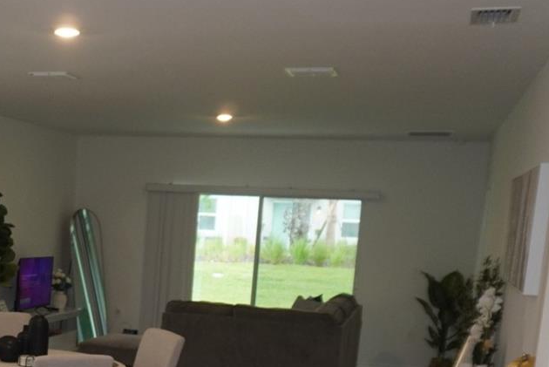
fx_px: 931
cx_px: 34
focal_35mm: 61
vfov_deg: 21.3
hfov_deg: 31.0
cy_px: 390
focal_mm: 16
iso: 800
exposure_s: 1/160
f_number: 4
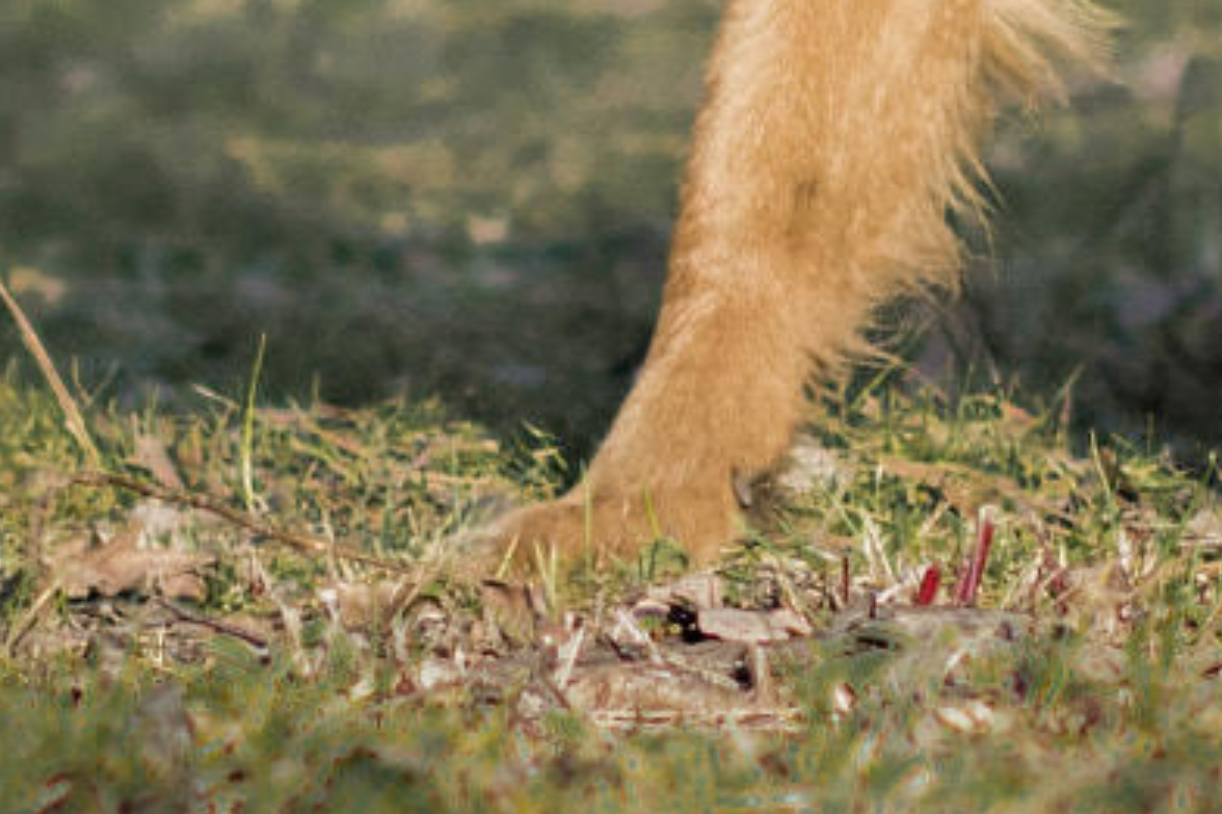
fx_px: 10382
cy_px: -474
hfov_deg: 6.7
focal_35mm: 306
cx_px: 246
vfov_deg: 4.5
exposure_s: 1/1250
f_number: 2
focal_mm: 50
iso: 320
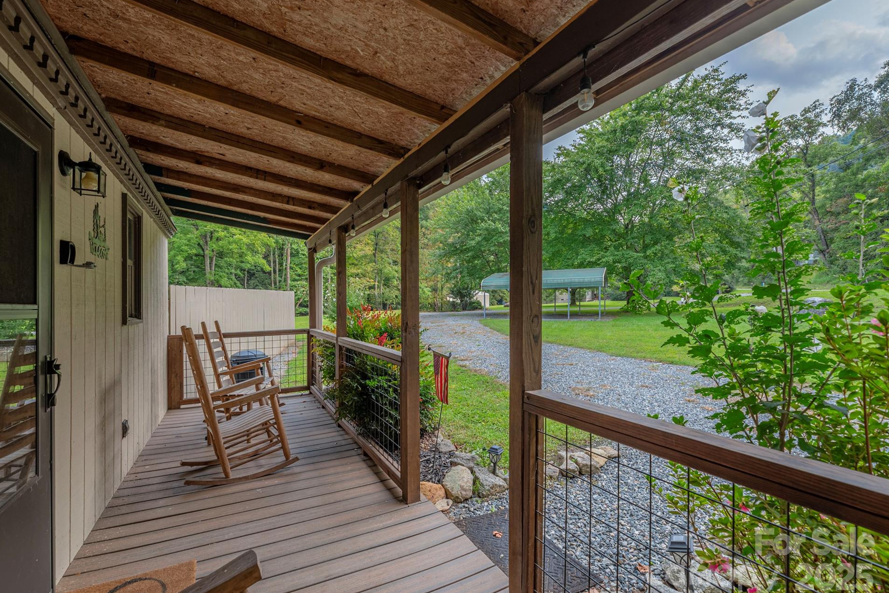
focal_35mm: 15
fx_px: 370
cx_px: 432
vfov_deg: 77.3
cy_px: 298
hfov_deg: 100.4
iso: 320
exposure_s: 1/500
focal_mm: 14
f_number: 7.1
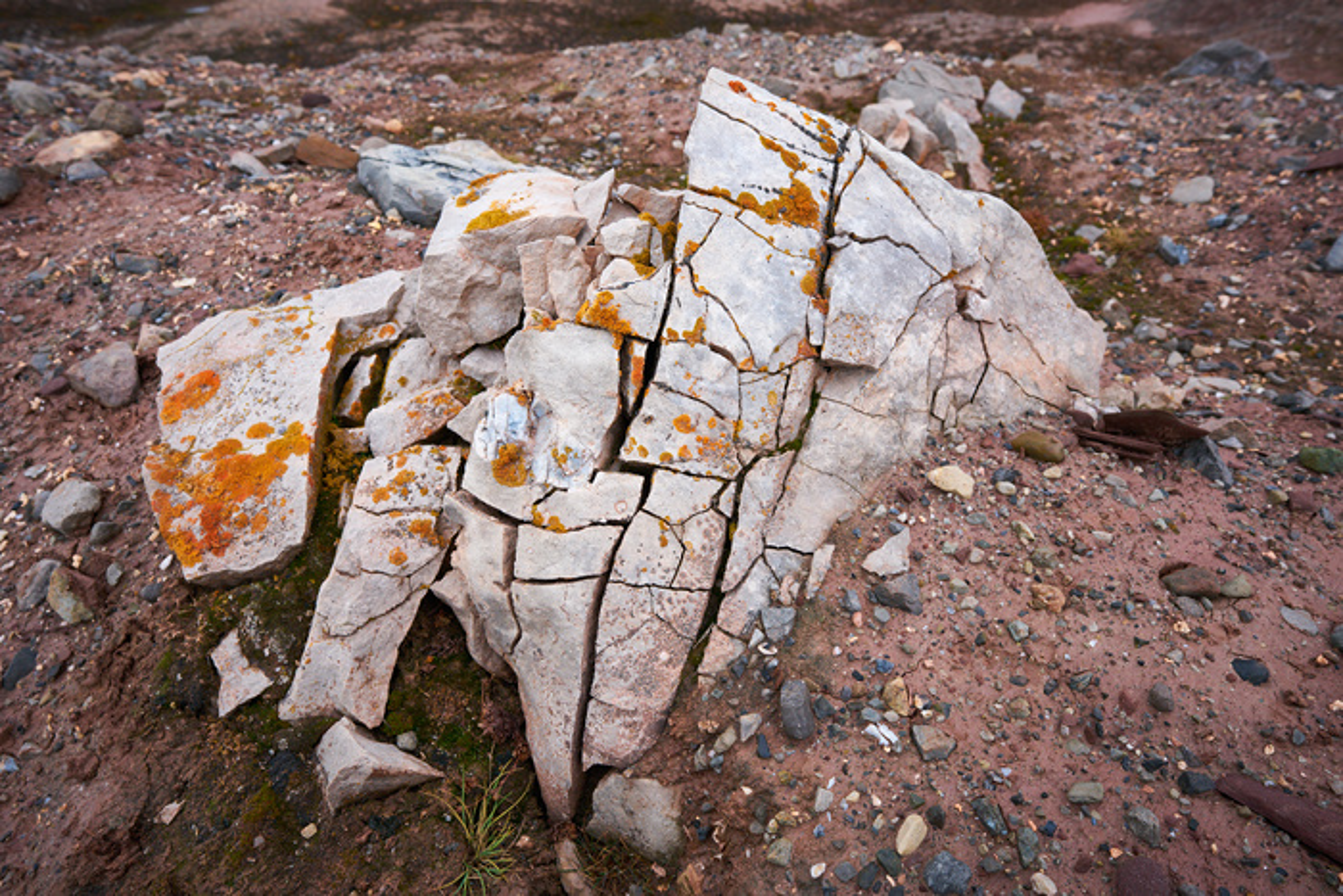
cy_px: 448
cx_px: 672
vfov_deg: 59.5
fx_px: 784
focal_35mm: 21
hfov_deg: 81.2
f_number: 8
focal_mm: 21
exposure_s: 1/50
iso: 400
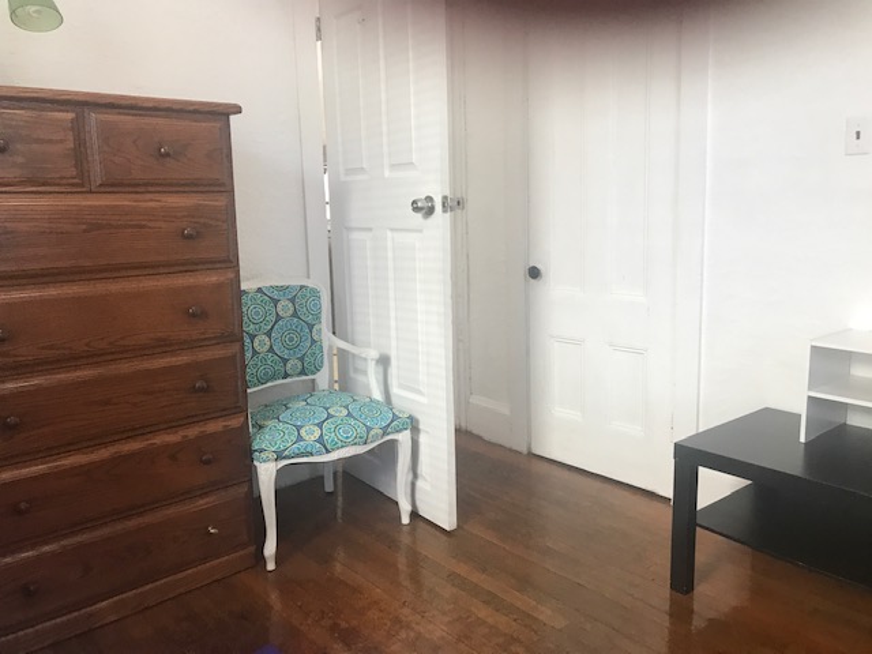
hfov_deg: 63.4
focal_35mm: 28
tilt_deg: -9.7
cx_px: 436
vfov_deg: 49.7
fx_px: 705
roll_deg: +1.9
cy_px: 327
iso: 32
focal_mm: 3.99
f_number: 1.8
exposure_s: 1/30
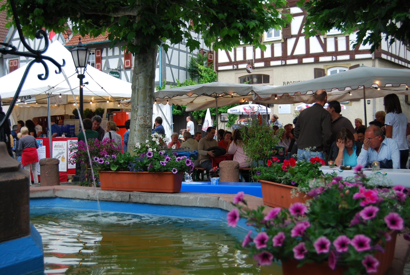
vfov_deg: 29.9
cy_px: 138
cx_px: 205
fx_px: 513
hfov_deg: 43.6
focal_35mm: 45
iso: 200
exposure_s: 1/80
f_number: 4.5
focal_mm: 30
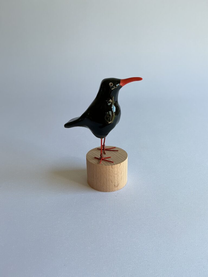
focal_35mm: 29
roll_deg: +1.8
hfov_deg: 48.2
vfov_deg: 61.7
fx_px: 232
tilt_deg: -25.9
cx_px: 104
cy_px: 138
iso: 25
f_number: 1.8
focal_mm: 3
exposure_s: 1/256
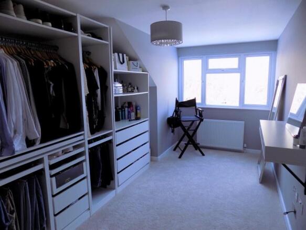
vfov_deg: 58.9
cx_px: 153
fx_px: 203
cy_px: 115
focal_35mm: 23
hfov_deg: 73.9
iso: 80
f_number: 3.1
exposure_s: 1/80
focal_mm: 4
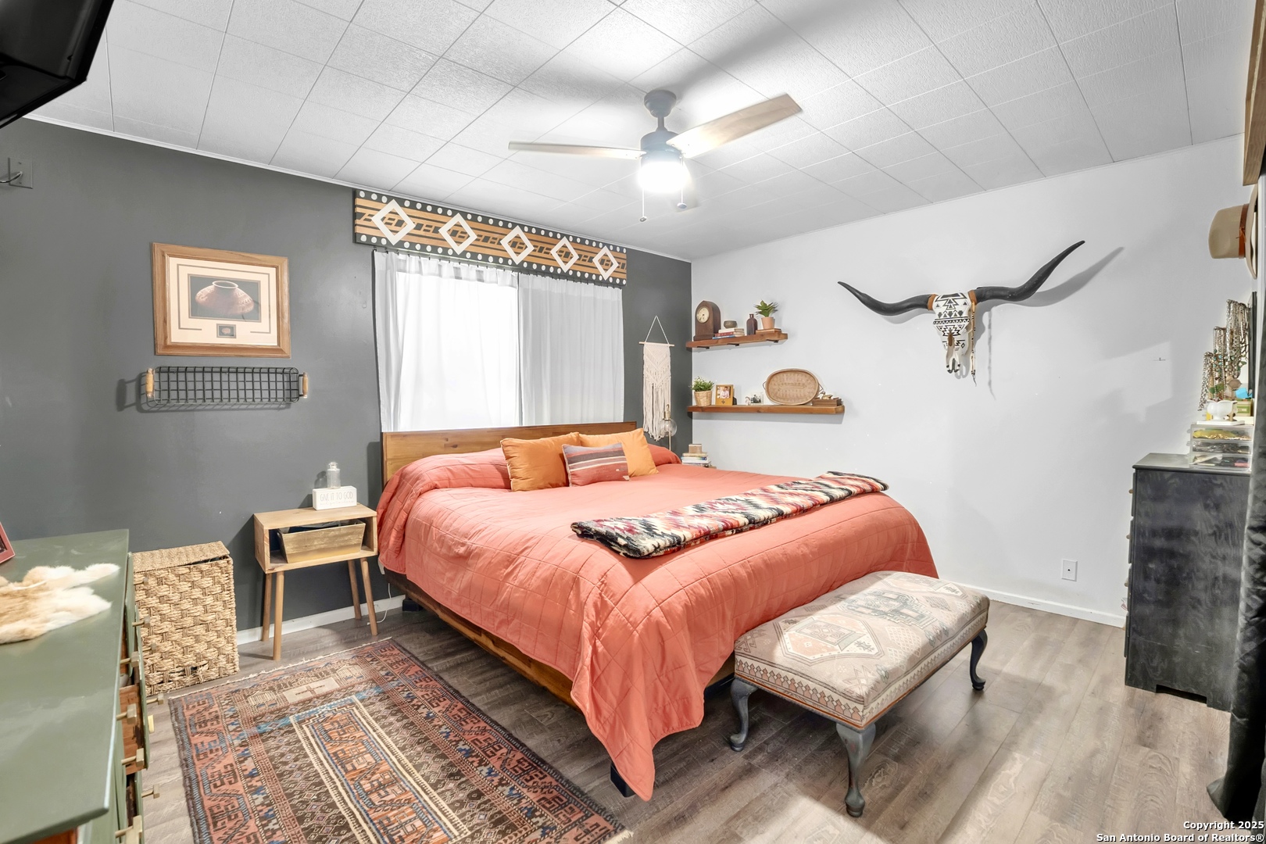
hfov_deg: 100.4
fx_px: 527
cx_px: 633
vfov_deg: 77.3
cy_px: 422
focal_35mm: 15
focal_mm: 10
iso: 640
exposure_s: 2
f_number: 4.5
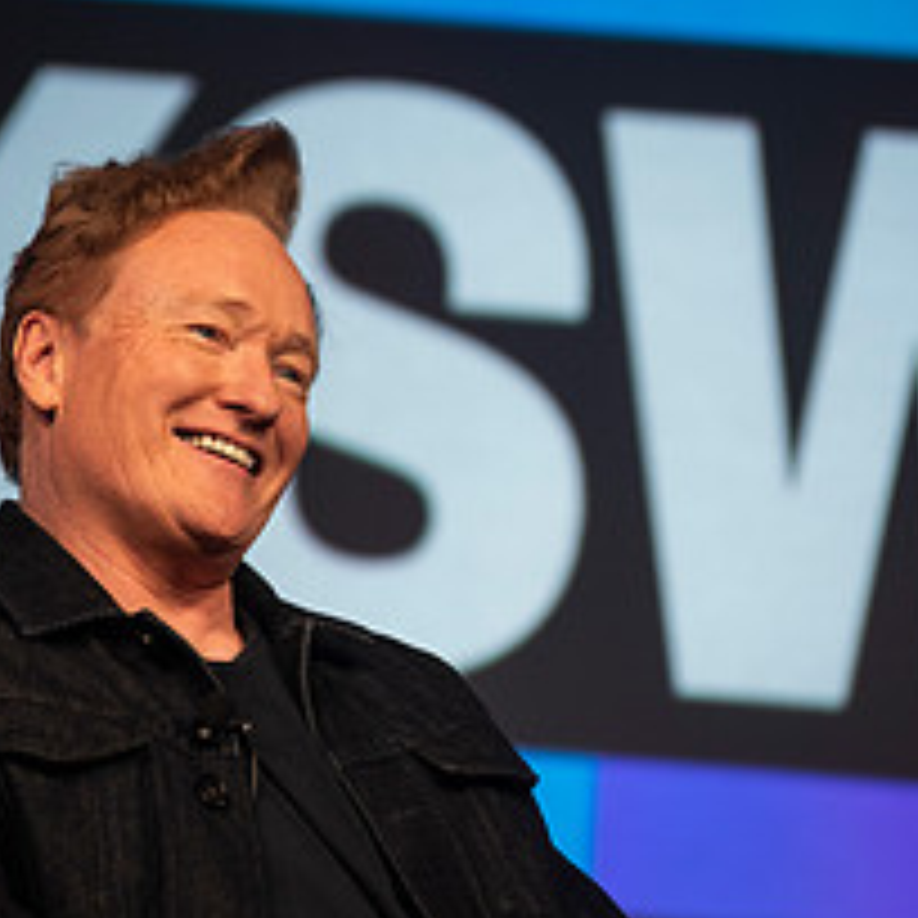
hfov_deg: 5.5
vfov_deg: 5.5
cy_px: 360
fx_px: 9541
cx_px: 288
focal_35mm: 318
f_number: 4
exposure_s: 1/320
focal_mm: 170
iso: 1250
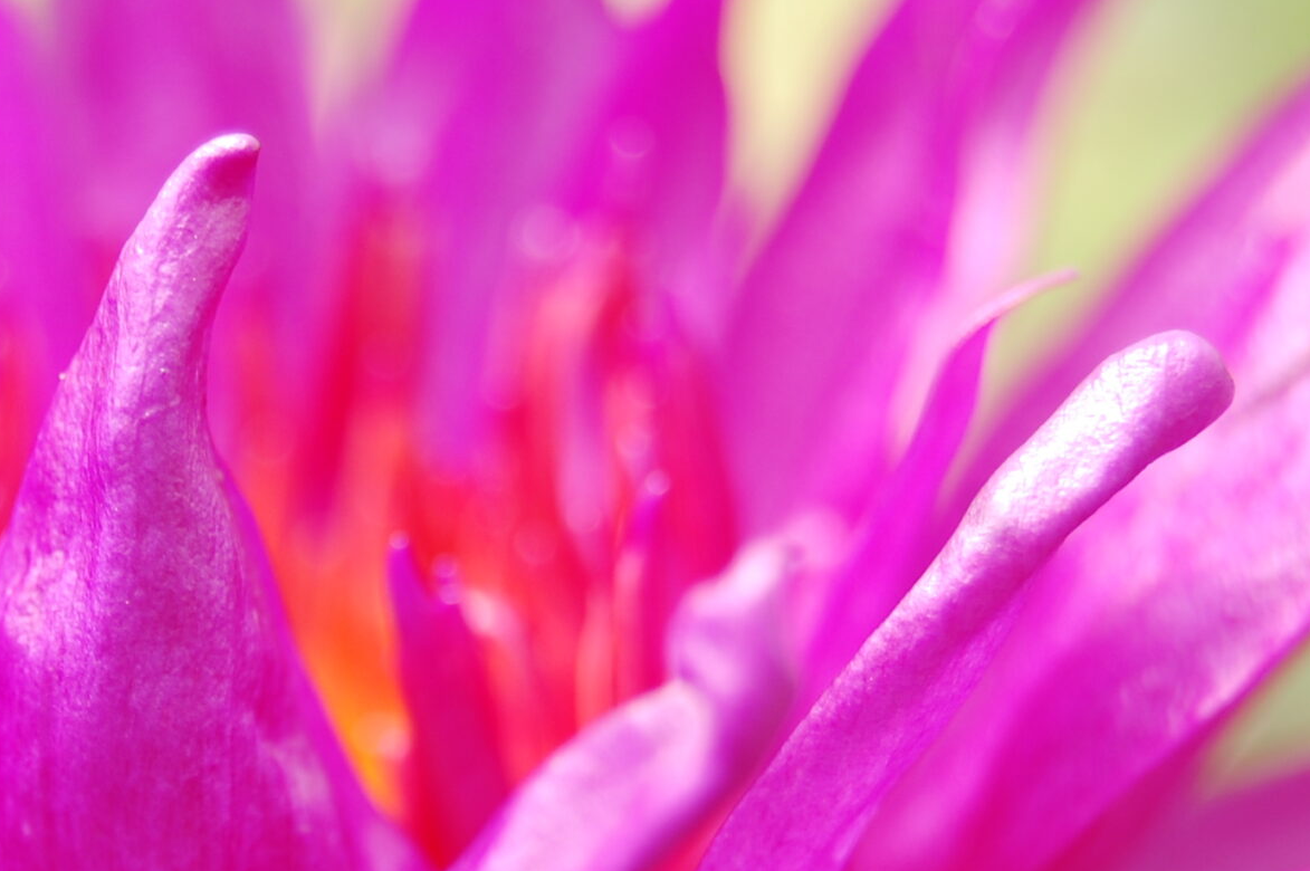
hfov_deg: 11.4
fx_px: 6548
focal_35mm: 180
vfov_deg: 7.6
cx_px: 394
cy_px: 680
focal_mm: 55
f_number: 5.6
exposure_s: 1/125
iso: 200
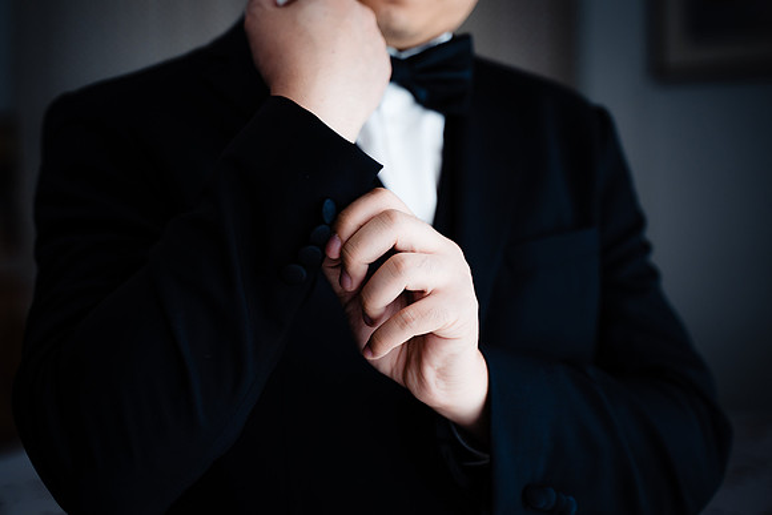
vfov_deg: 21.9
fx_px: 1330
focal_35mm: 62
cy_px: 258
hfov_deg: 32.4
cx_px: 386
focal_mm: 62
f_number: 2.8
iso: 250
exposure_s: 1/320
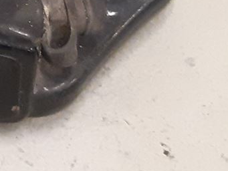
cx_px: -364
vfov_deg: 9.1
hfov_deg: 10.4
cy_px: -136
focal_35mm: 156
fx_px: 1028
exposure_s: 1/50
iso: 320
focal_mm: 3.93
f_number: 1.7
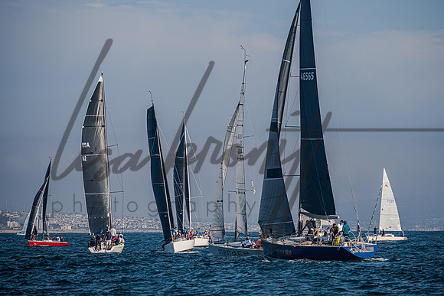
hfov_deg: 8.7
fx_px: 2915
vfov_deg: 5.8
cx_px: 244
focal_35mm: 236
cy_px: 129
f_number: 6.3
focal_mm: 200
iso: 400
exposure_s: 1/1250
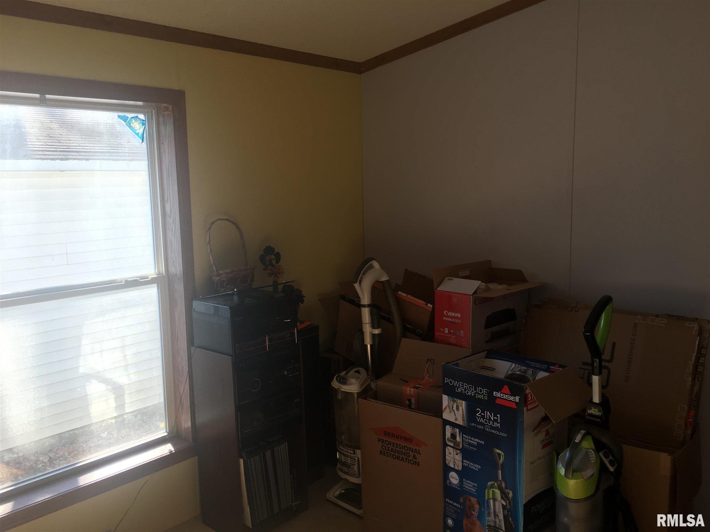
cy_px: 266
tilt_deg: -6.3
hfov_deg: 61.7
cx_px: 355
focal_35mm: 29
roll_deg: +1.8
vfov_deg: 48.2
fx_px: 595
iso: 32
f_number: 2.2
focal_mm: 4.15
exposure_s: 1/120
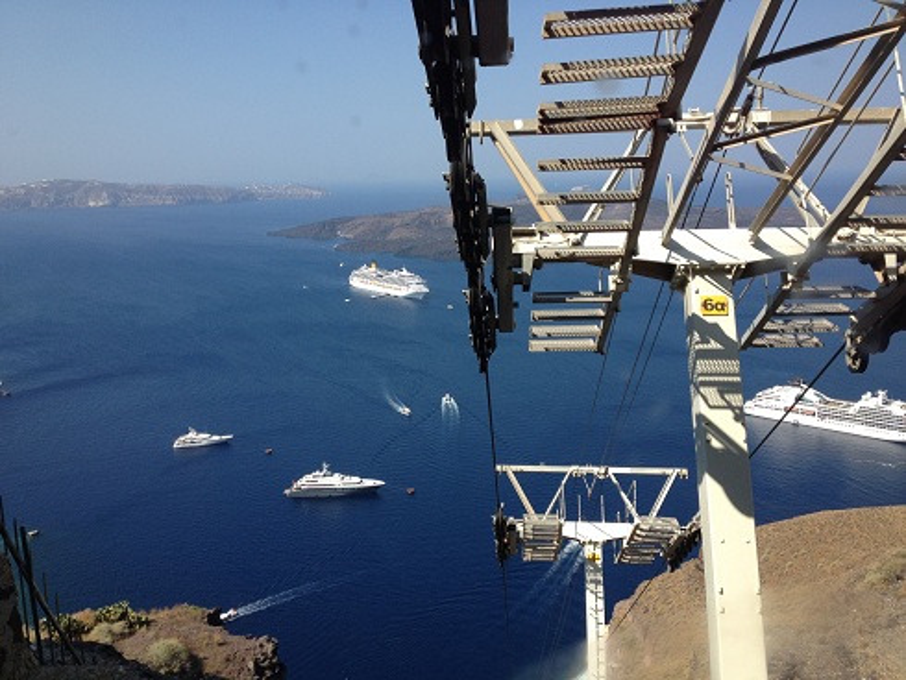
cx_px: 453
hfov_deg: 52.6
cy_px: 340
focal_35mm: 35
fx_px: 916
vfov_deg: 40.7
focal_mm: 4.28
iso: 64
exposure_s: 1/1314
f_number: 2.4
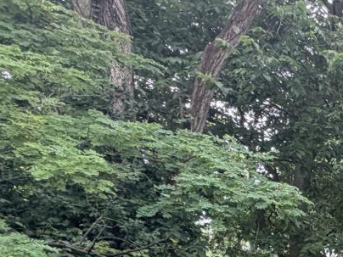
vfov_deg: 23.4
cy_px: 367
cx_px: 613
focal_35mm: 52
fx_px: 515
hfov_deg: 22.3
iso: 125
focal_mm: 2.22
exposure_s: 1/121
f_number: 2.2
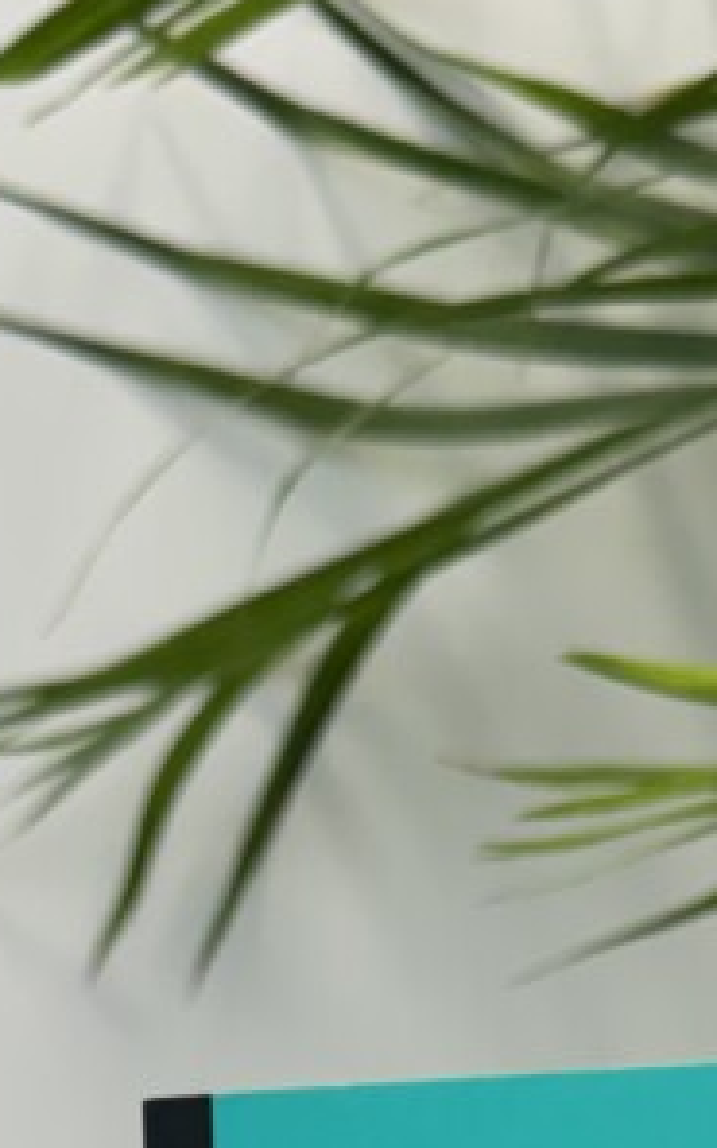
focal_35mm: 88
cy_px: 1726
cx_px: 314
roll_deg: +1.6
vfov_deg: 20.2
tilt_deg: -1.5
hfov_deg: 14.8
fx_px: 2751
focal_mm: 6.76
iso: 200
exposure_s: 1/100
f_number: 1.78
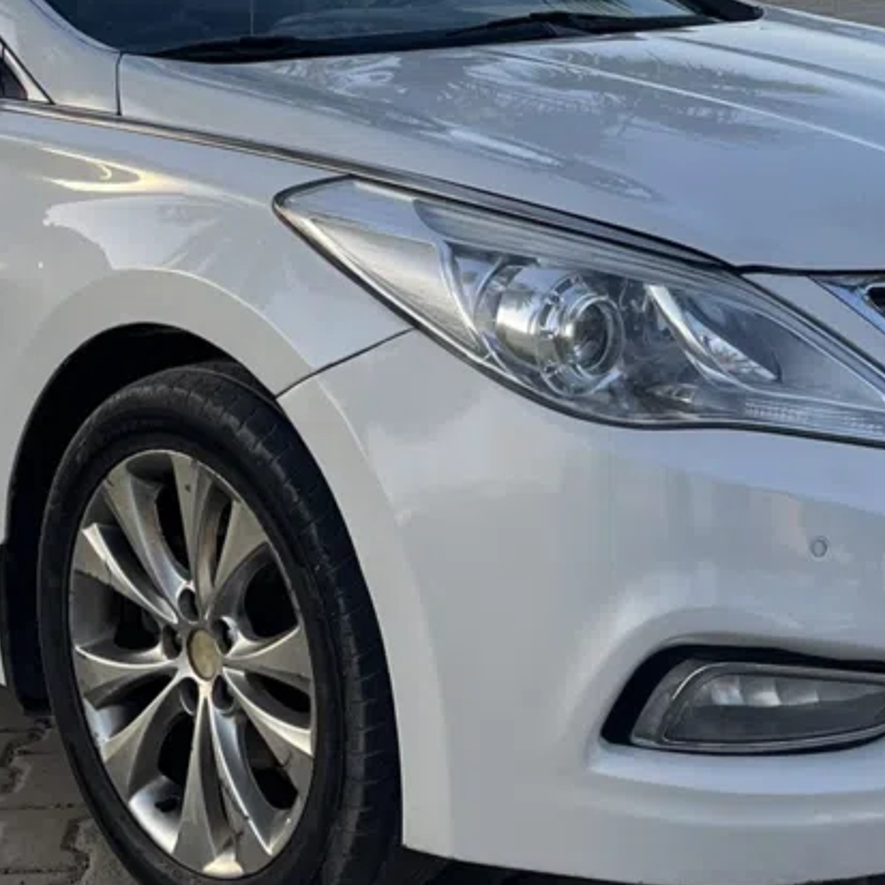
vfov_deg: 21.5
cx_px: 343
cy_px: -256
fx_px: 2112
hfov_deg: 23.6
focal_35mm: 73
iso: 32
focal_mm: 5.1
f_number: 1.6
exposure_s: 1/1098
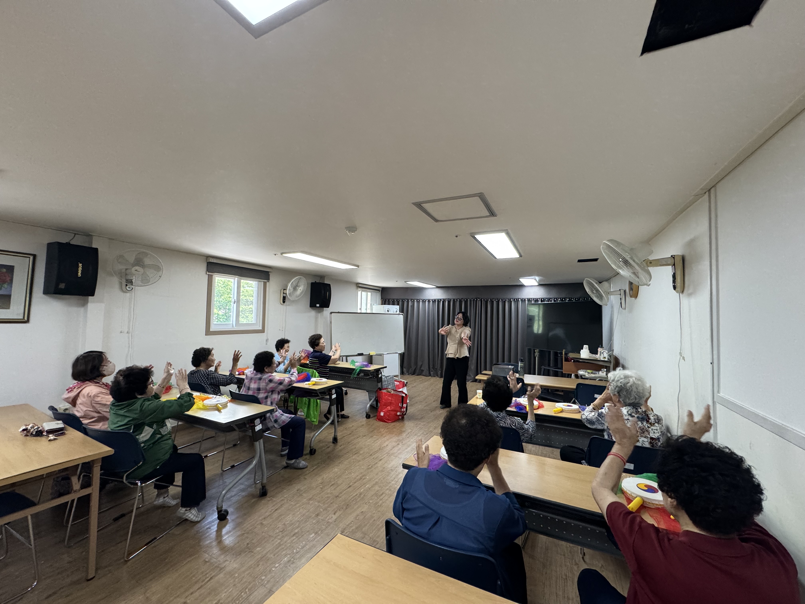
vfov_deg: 85.7
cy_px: 302
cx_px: 402
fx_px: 326
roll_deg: -1.4
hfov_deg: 102.1
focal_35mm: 14
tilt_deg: +2.2
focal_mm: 2.22
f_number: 2.2
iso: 250
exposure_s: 1/120
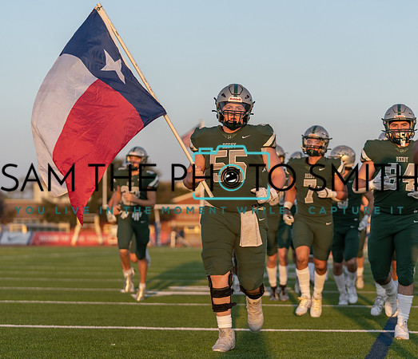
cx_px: 226
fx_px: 1554
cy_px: 186
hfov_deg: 15.3
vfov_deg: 13.2
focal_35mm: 122
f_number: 2.8
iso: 320
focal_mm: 100
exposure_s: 1/1600
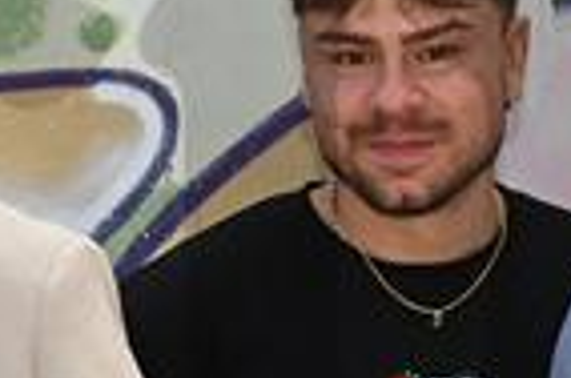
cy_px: 674
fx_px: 3861
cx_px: -209
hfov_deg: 8.3
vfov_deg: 5.5
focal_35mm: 244
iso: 320
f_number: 11
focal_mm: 45
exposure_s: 1/200
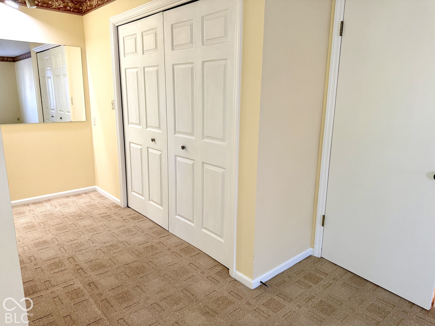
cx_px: 218
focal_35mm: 24
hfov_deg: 71.6
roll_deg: -0.6
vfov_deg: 56.8
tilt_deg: -11.7
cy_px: 163
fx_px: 302
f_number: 1.78
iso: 500
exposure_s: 1/60
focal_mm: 6.76
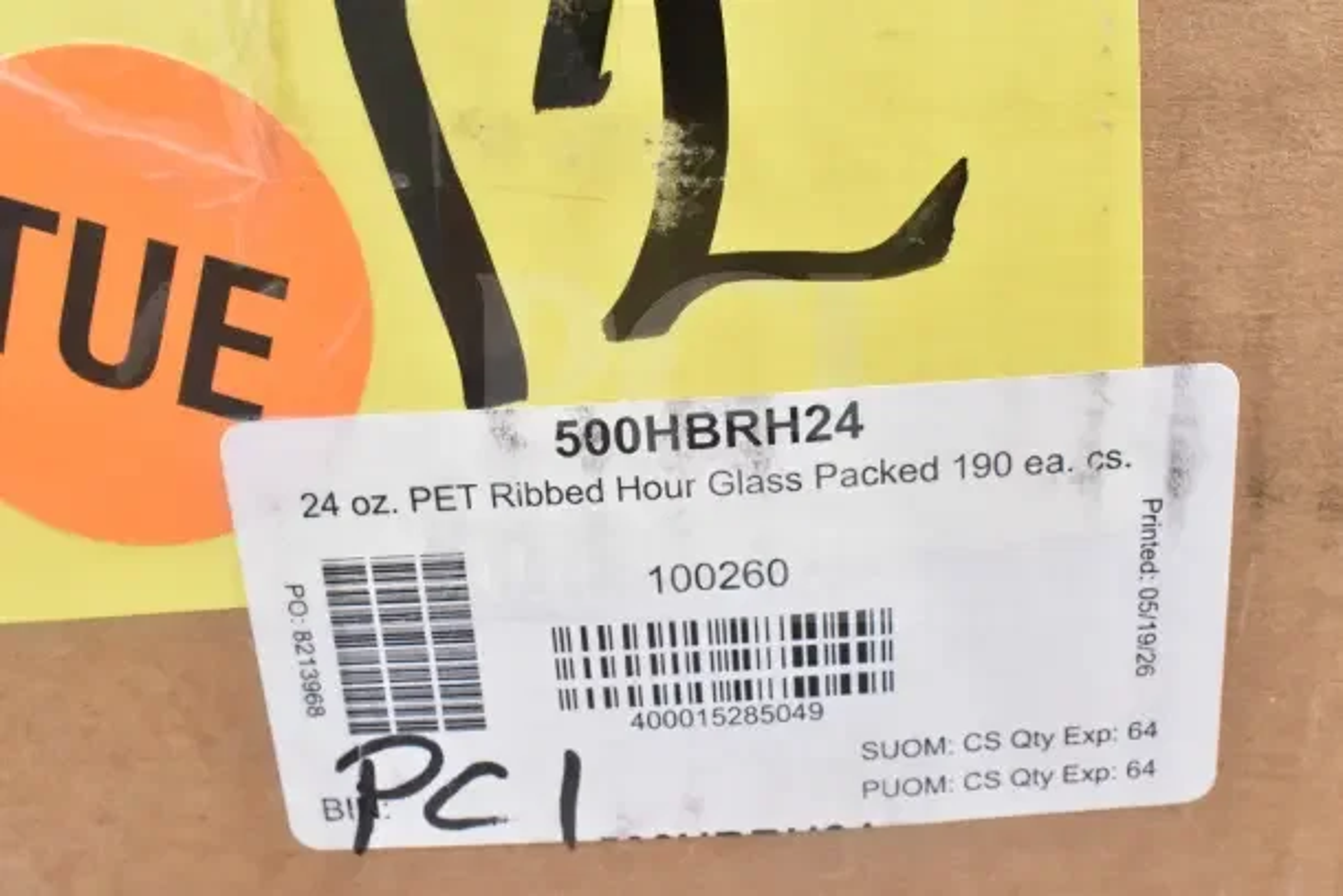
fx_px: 1735
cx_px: 672
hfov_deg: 42.3
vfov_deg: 29.0
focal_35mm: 46
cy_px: 448
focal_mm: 31
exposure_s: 1/640
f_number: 13
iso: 6400
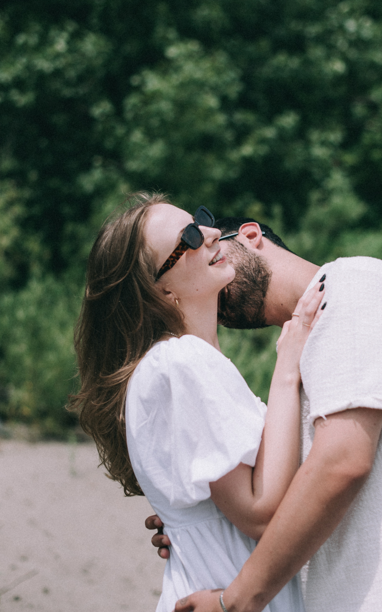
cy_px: 315
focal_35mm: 71
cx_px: 231
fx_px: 1182
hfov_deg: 18.3
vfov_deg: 29.0
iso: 100
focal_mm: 50
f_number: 2.2
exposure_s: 1/4000
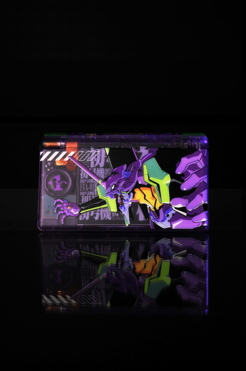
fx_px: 647
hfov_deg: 21.5
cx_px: 123
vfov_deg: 31.9
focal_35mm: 63
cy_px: 186
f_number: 16
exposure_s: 1/90
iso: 200
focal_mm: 42
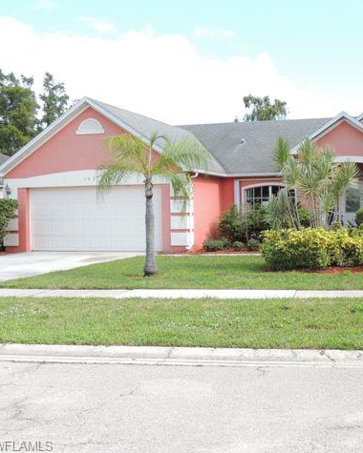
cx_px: 287
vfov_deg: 40.3
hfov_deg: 31.9
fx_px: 618
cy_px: 225
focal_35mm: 46
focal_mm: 6.2
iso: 100
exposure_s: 1/320
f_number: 3.3
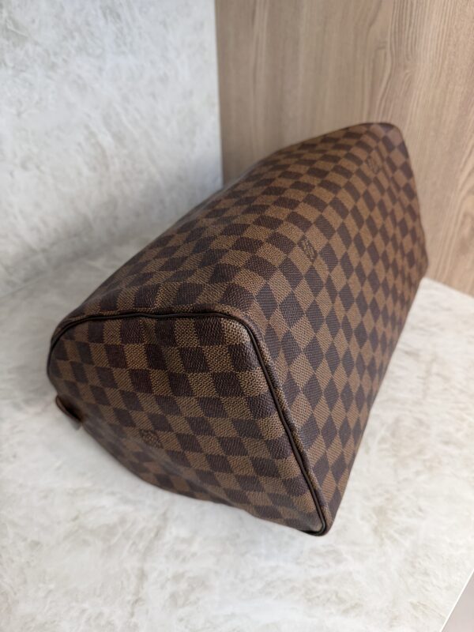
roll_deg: +1.2
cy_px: 316
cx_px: 237
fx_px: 438
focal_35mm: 24
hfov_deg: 56.8
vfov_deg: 71.6
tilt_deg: -37.7
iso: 125
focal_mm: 6.76
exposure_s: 1/120
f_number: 1.78
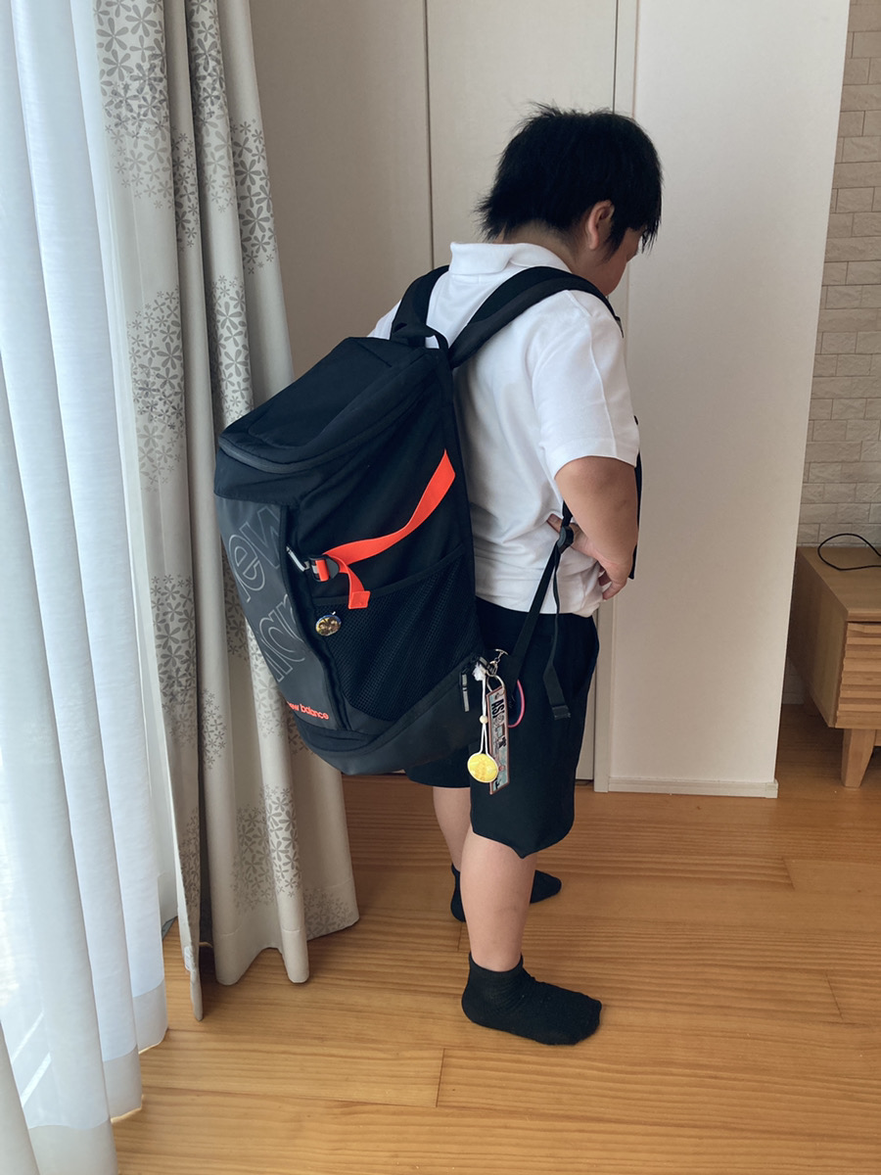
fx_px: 950
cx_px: 440
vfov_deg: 63.4
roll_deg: +1.3
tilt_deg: -16.8
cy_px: 588
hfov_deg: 49.7
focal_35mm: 28
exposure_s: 1/84
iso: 80
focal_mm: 3.99
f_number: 1.8
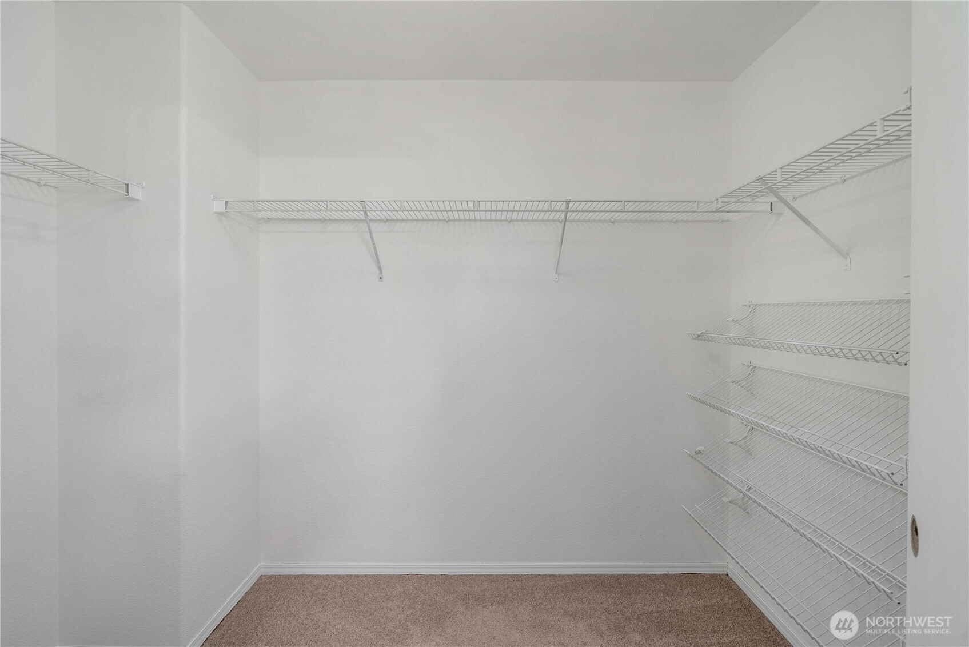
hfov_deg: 108.3
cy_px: 324
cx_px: 484
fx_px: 350
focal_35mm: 13
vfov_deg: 85.5
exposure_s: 1/10
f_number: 7.1
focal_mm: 13
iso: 1000
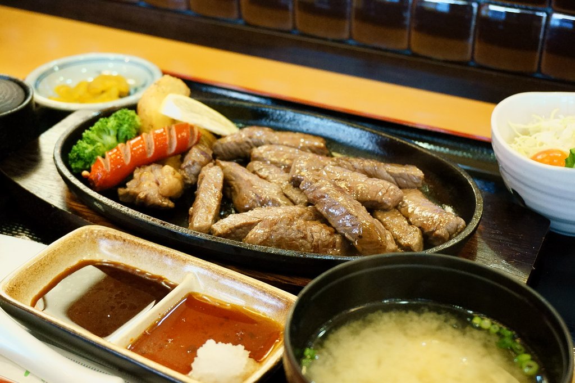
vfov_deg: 25.7
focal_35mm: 52
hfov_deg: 37.9
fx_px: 838
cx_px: 288
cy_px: 192
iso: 3200
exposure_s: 1/60
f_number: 5.6
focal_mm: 35
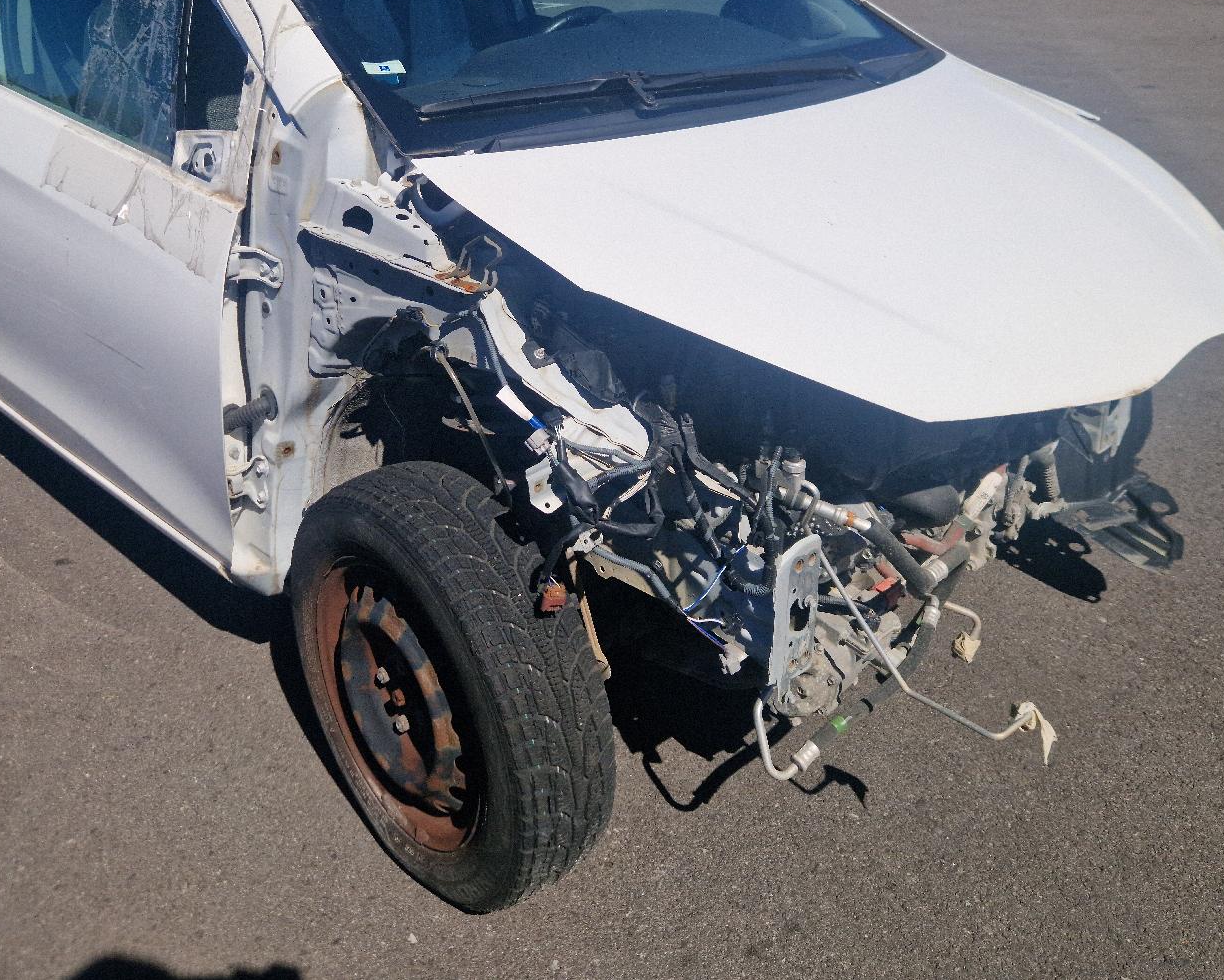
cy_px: 307
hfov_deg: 54.1
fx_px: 1195
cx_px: 538
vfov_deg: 43.7
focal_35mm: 33
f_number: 1.8
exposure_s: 1/5000
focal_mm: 5.4
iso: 50
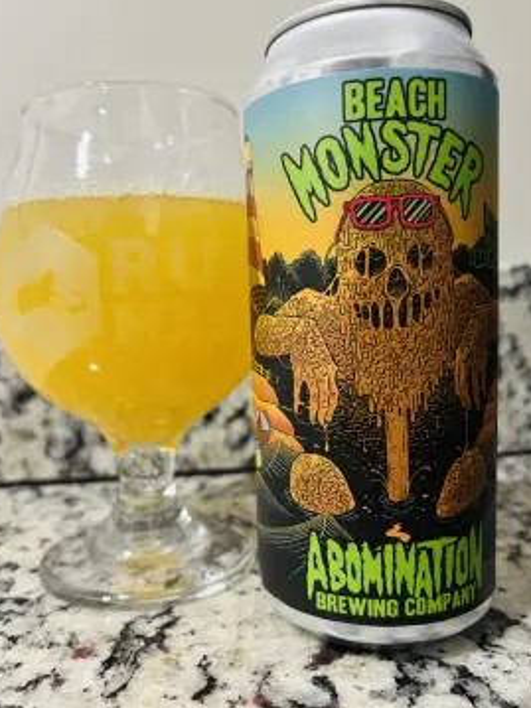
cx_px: 251
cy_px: 363
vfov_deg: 61.7
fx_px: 593
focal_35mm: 29
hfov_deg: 48.2
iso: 500
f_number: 1.6
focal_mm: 5.96
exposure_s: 1/60
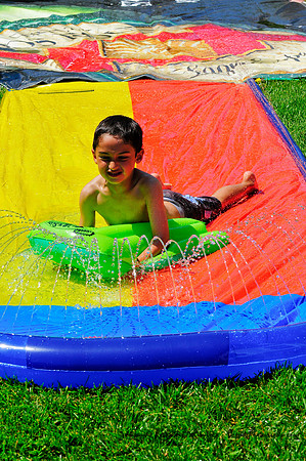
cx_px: 153
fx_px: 1342
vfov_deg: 19.5
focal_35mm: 105
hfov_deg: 13.0
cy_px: 230
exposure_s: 1/640
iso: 400
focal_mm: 70
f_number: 10
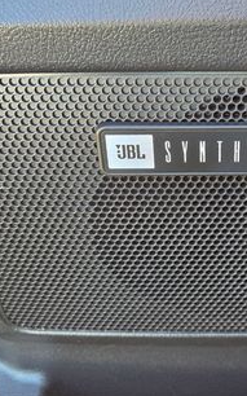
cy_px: 195
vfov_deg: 39.6
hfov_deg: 24.9
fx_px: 550
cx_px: 198
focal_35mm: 51
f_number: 1.8
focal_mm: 5.4
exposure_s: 1/120
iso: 160
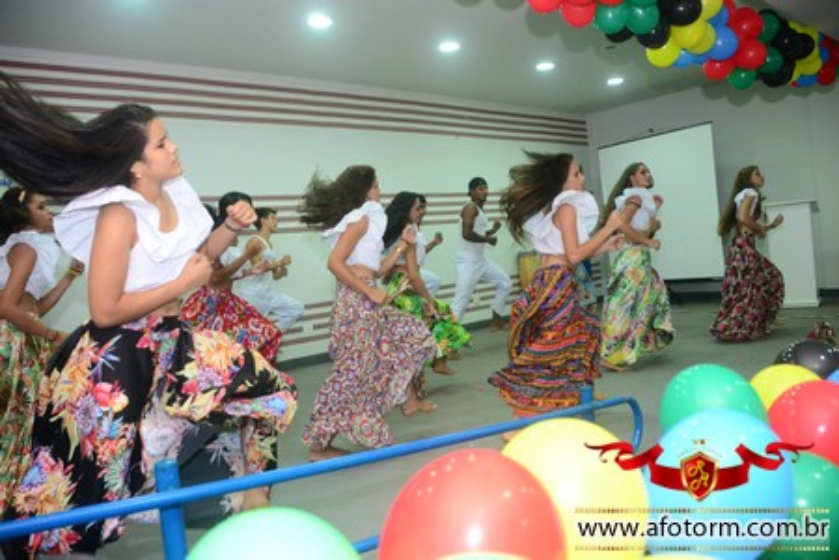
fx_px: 699
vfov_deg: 43.6
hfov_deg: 61.9
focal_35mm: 30
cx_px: 420
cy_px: 280
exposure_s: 1/125
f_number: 3.5
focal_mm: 20
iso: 1600
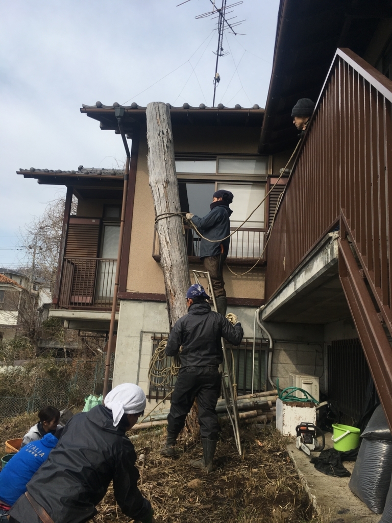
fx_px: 438
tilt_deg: +10.6
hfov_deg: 48.2
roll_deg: -2.9
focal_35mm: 29
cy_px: 262
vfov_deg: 61.7
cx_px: 196
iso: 25
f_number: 2.2
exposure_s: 1/1202
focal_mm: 4.15
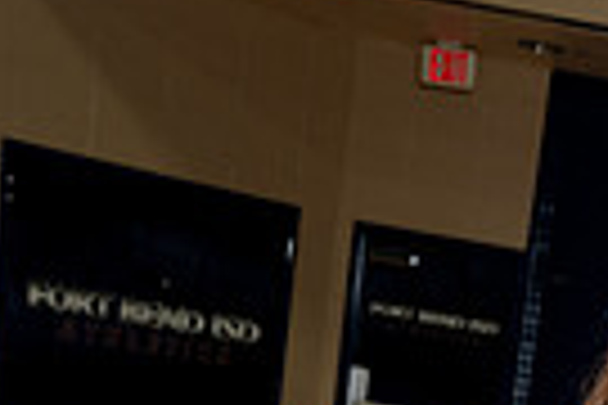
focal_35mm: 107
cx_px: 653
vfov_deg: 10.8
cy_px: 981
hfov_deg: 18.4
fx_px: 1807
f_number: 5.6
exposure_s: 1/250
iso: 500
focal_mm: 32
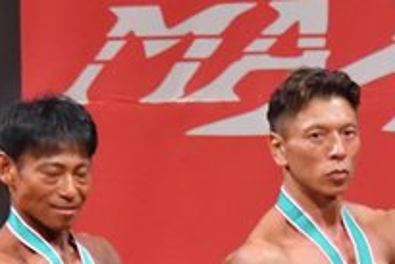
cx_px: 232
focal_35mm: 1018
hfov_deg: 2.0
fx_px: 11177
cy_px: 466
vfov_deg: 1.4
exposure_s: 1/400
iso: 8000
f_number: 5.6
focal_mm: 180
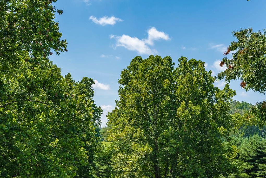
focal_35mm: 60
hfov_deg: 32.5
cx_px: 212
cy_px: 159
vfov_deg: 22.1
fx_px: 443
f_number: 8
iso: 64
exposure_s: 1/160
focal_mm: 30
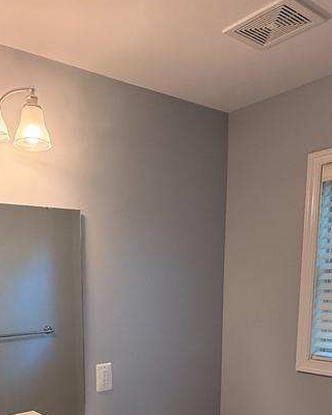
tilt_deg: -9.4
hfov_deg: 40.9
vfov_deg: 47.7
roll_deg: +1.2
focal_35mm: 35
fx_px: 430
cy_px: 352
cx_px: 80
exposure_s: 1/120
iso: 200
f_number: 2.2
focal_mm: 2.22
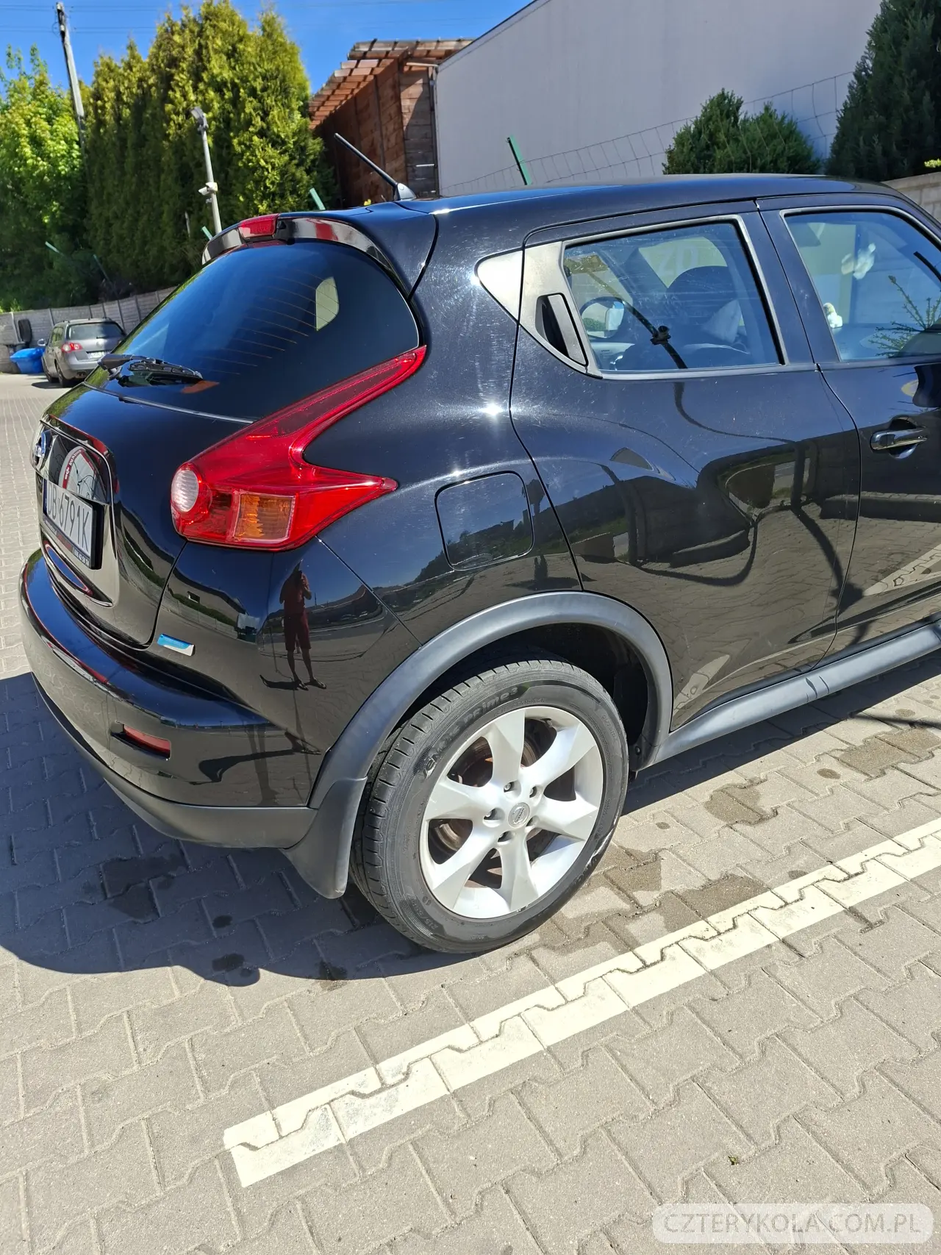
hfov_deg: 58.9
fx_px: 834
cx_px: 470
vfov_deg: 73.9
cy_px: 628
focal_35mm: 23
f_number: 1.8
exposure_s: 1/1582
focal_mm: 5.54
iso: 50
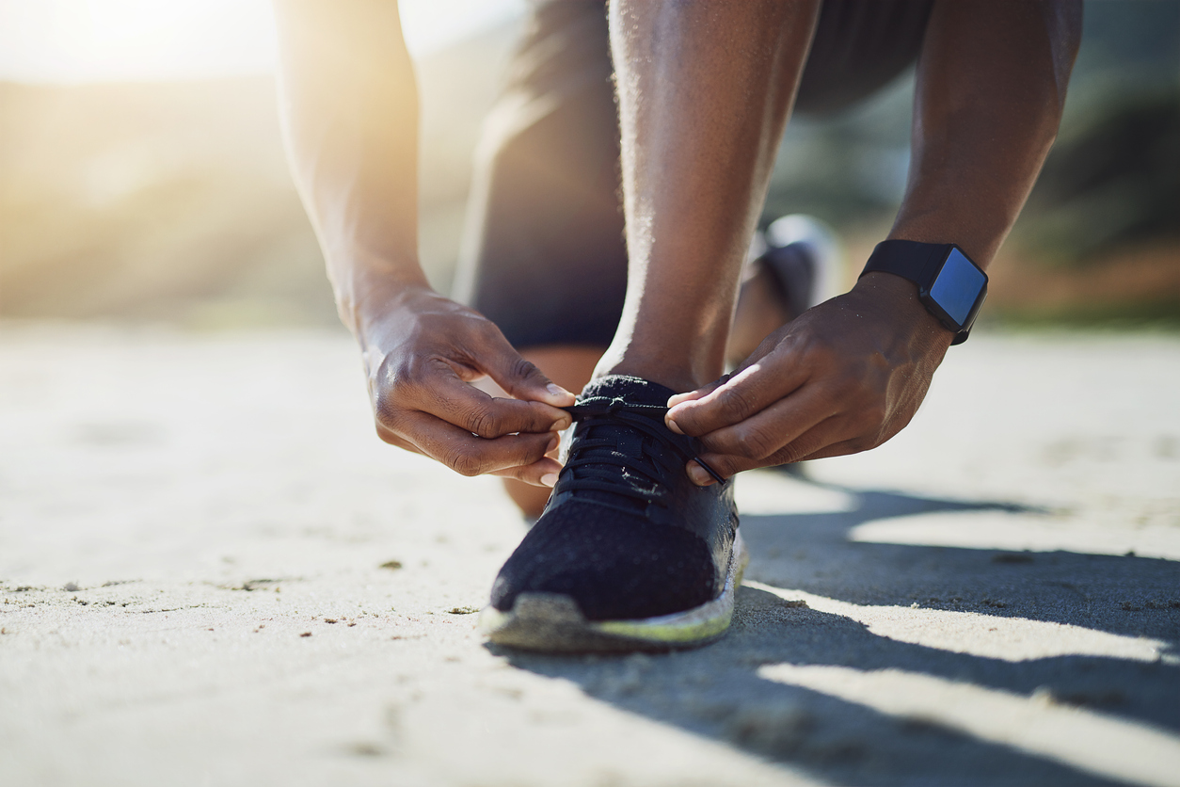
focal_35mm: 50
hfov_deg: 39.6
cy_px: 394
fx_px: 1639
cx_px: 590
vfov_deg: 27.0
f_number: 1.8
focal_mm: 50
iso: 160
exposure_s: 1/800
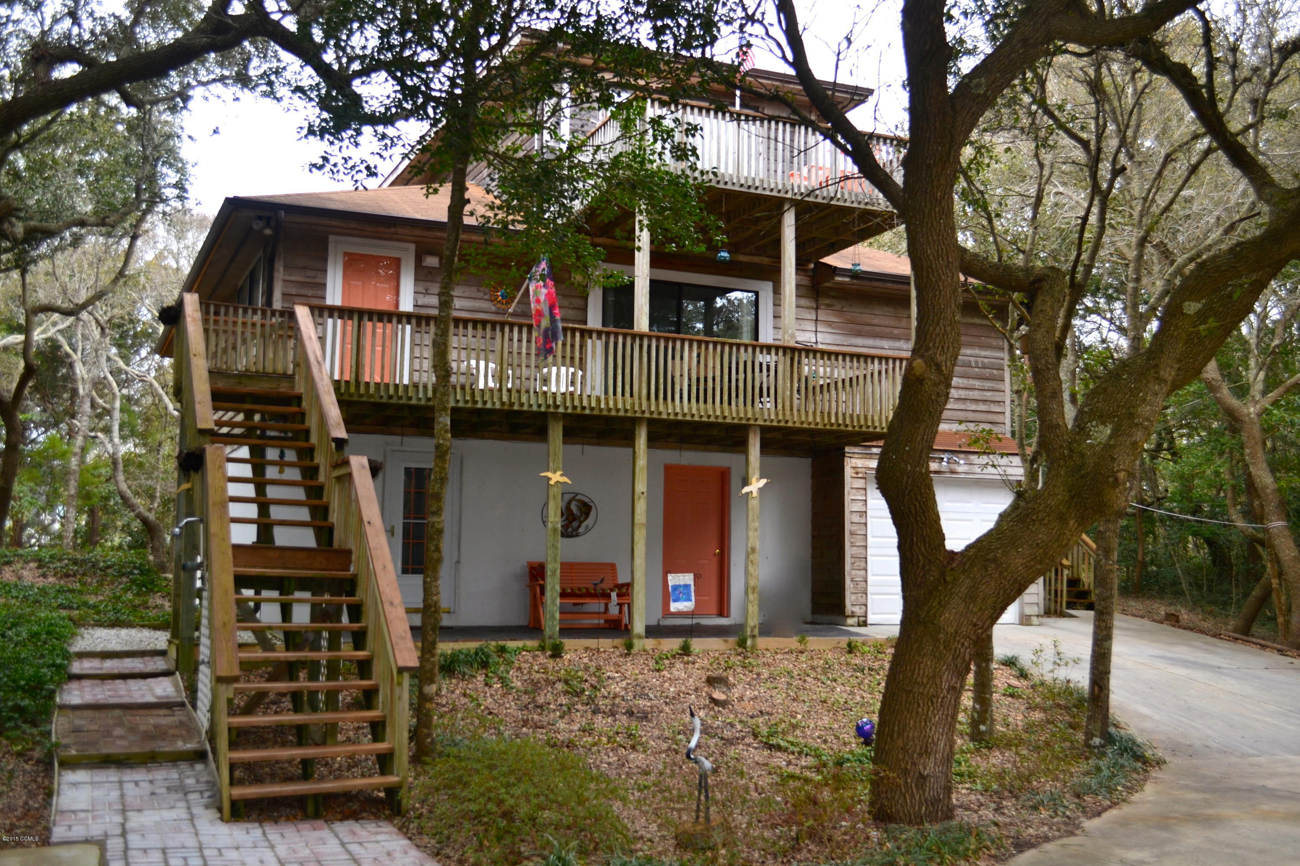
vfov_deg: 36.9
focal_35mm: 36
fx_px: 1300
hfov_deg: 53.1
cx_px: 650
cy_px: 433
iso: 100
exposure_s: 1/125
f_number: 4
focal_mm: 24
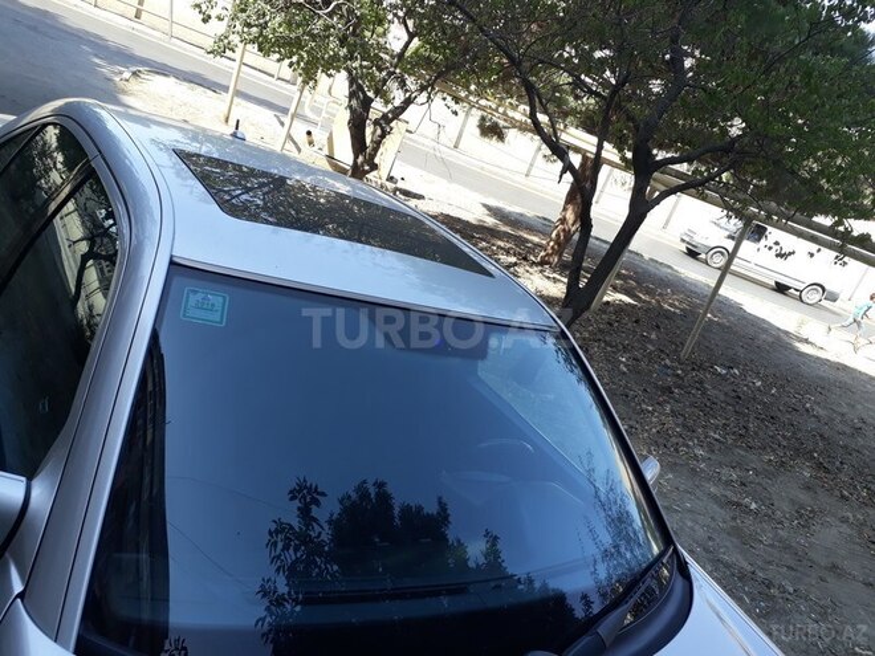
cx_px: 438
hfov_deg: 65.3
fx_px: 682
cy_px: 328
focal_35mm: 27
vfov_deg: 51.4
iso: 40
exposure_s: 1/313
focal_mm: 3.6
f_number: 1.9
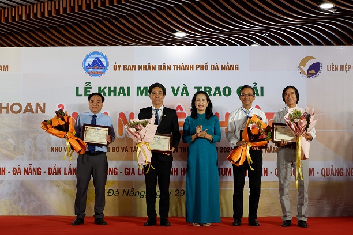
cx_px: 170
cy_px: 135
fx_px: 588
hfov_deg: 33.4
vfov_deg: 22.6
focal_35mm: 60
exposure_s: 1/50
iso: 320
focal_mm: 34.3
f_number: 5
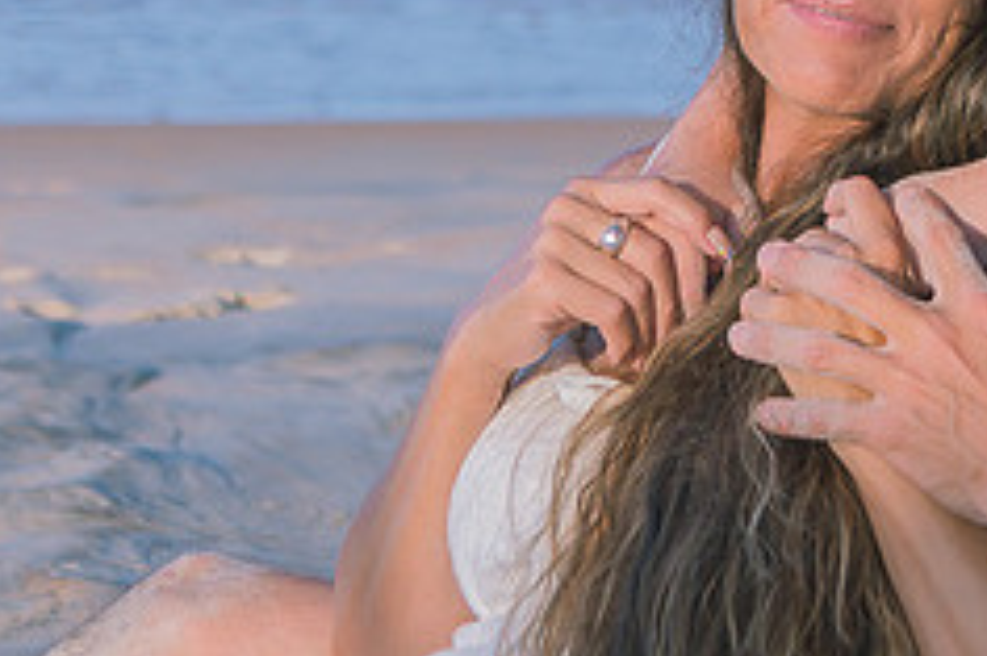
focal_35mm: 244
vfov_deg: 5.6
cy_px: -271
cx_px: 1040
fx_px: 6685
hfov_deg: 8.4
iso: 100
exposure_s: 1/200
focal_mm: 66
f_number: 4
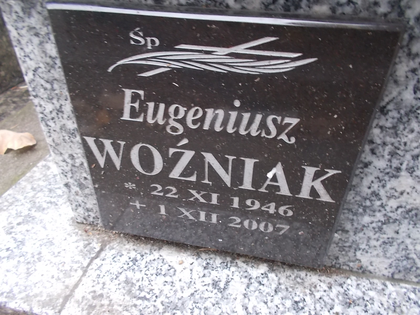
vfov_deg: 53.1
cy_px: 158
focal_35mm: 26
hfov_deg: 67.3
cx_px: 210
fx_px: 315
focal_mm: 4.6
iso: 200
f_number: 3.2
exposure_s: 1/25
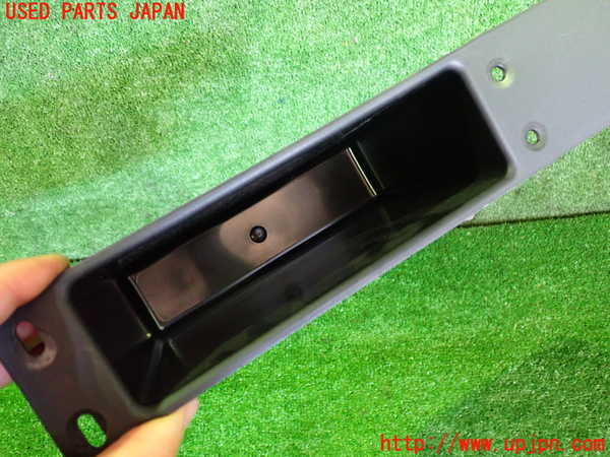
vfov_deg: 46.8
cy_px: 228
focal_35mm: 30
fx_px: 529
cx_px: 305
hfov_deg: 60.0
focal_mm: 5.4
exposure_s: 1/25
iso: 800
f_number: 2.3
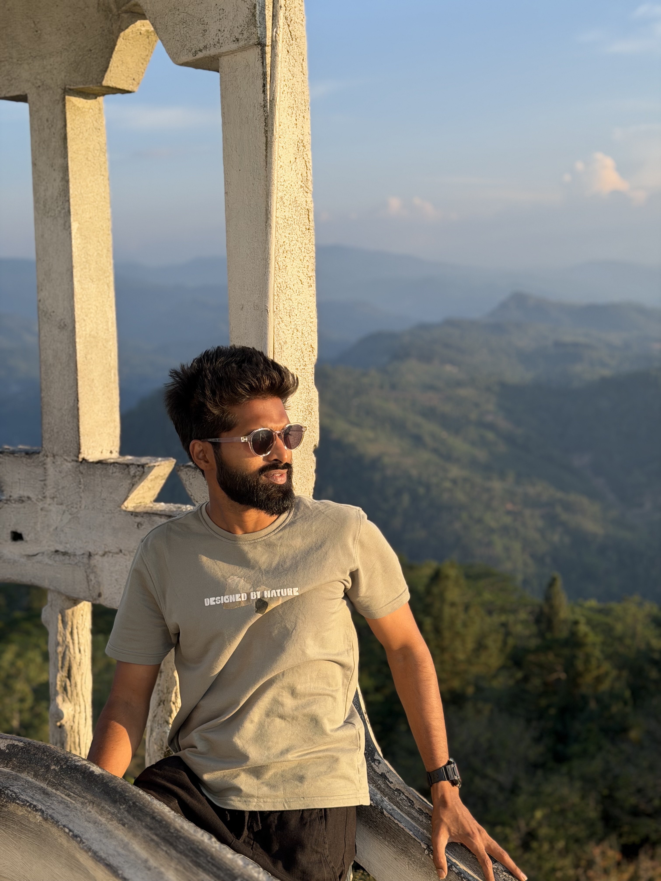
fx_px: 1222
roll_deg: +3.0
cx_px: 330
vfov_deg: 39.7
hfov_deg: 30.3
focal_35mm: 48
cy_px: 440
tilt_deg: -6.5
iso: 64
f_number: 1.78
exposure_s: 1/1149
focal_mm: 6.76
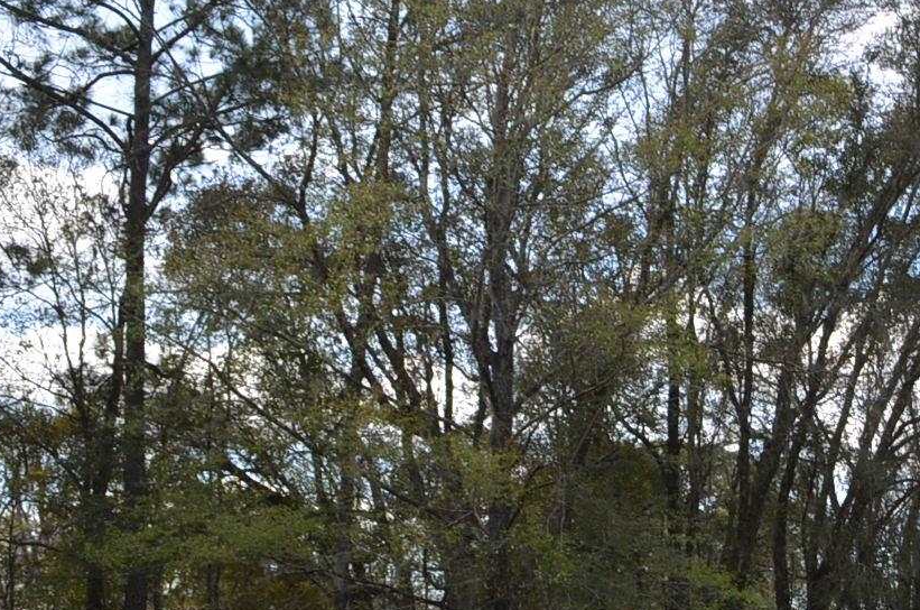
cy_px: 643
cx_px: 1099
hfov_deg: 23.1
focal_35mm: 81
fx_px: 2066
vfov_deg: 16.4
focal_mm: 18
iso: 100
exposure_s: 1/200
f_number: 7.1
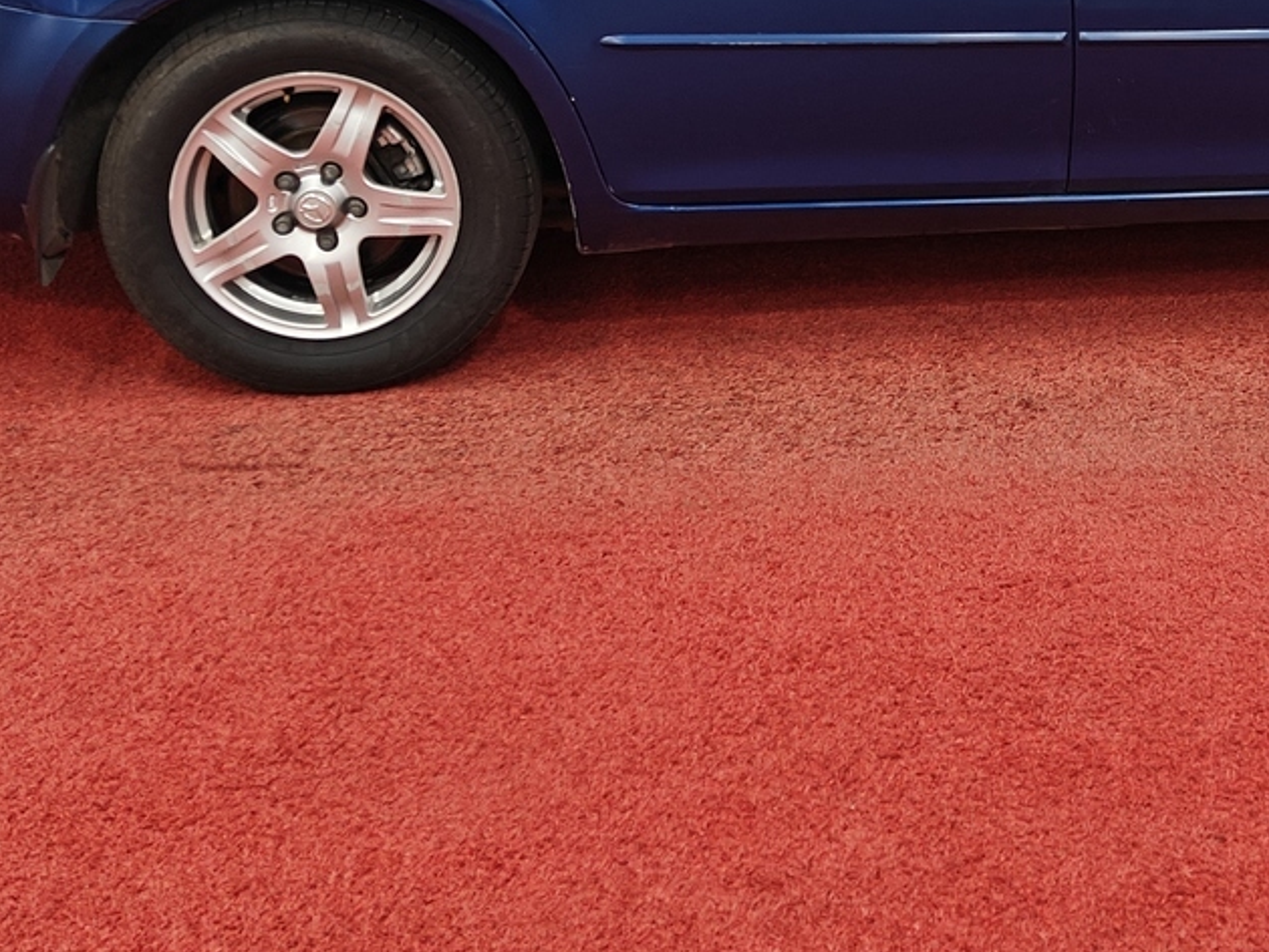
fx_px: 2347
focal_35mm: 64
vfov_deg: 21.9
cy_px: -50
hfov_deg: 29.5
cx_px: 1043
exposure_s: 1/79
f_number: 1.8
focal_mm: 5.59
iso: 100
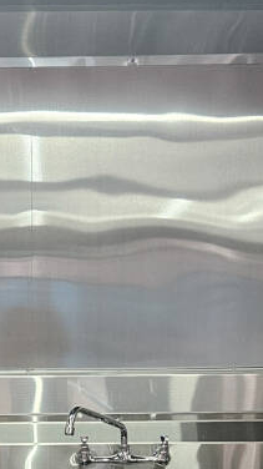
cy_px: 454
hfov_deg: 14.9
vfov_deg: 25.4
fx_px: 994
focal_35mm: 80
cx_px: 27
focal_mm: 5.4
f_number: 1.8
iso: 320
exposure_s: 1/72.1
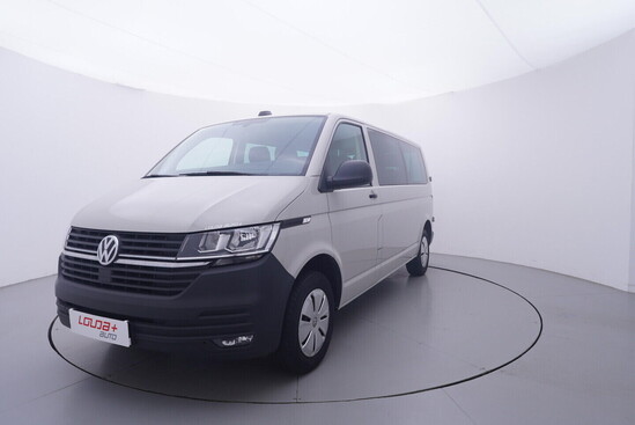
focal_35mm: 22
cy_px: 212
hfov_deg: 77.3
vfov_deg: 56.2
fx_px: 397
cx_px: 318
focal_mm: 15
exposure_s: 1/80
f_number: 5
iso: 200
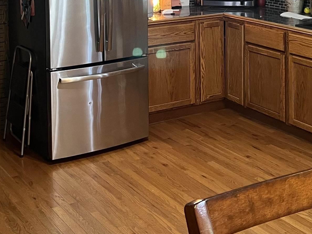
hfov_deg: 29.0
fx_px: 604
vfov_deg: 20.7
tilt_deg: -3.4
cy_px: -32
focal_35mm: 67
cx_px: 164
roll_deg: +1.2
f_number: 1.5
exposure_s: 1/60
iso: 320
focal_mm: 5.7
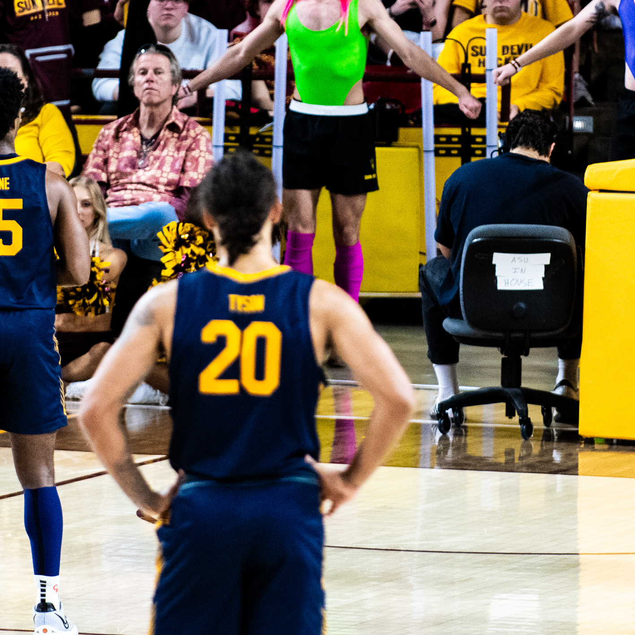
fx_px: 11020
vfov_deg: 3.3
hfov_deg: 3.3
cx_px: 440
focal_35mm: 531
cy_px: 176
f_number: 2.8
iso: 2000
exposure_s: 1/800
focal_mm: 170
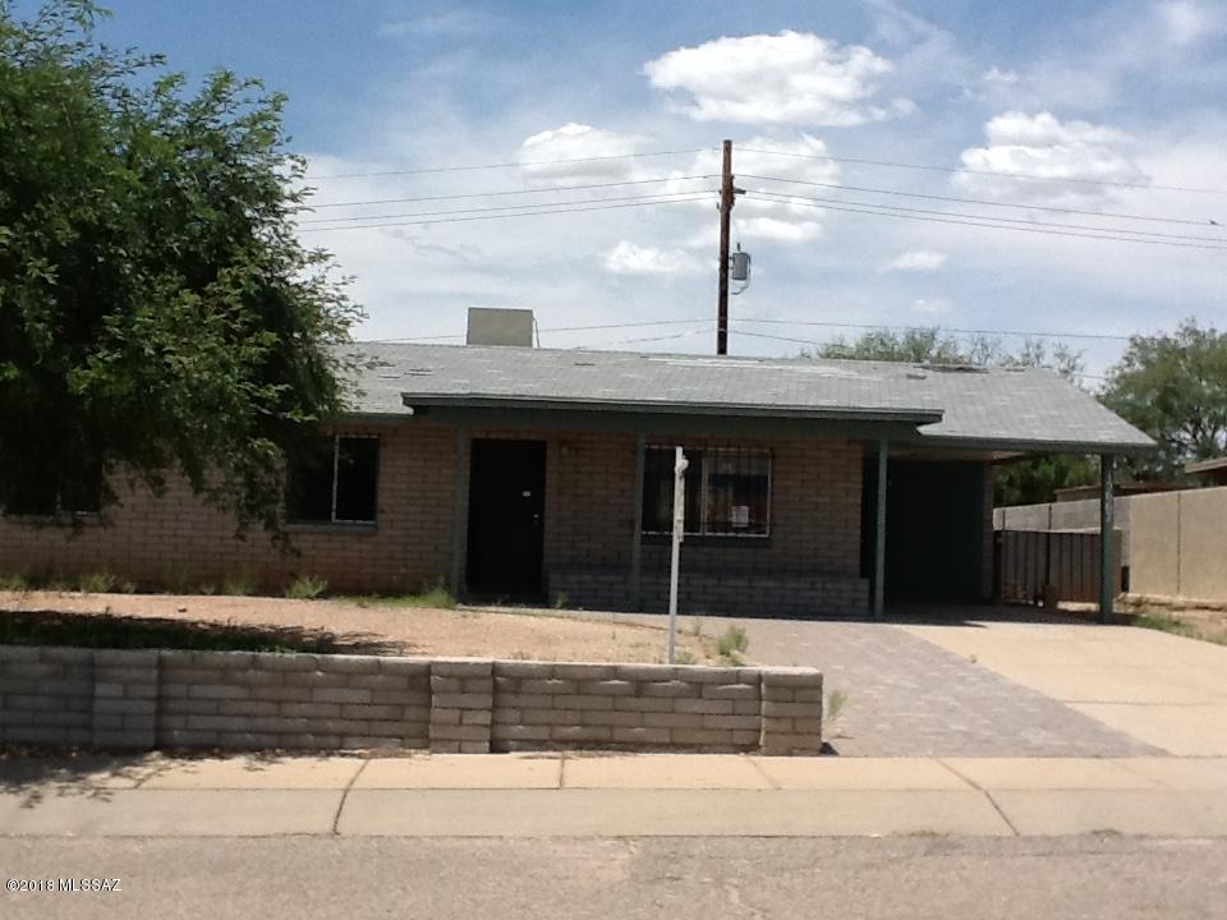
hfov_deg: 42.9
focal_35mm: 44
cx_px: 614
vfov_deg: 32.9
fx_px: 1560
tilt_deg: +5.7
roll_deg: +0.6
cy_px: 460
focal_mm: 2.03
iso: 40
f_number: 2.4
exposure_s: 1/2232
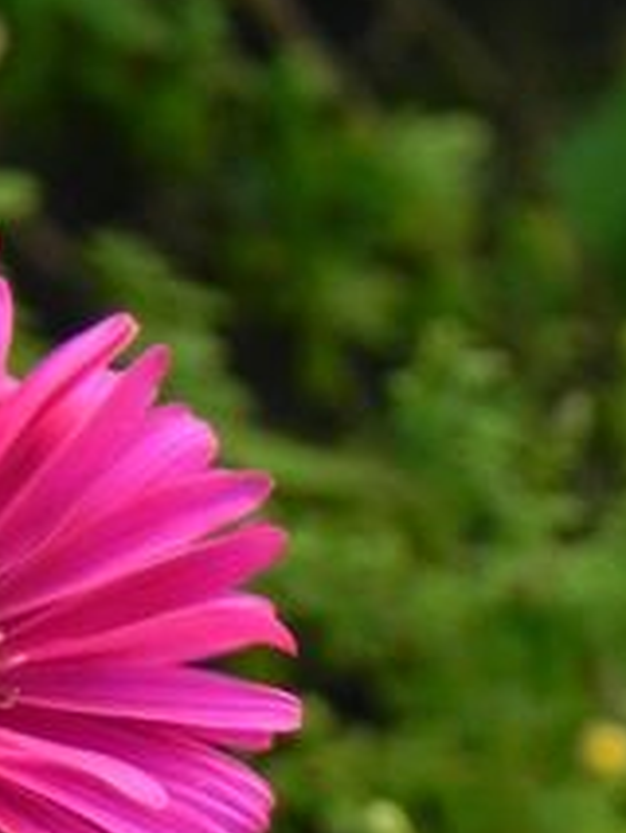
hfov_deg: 2.2
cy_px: 1533
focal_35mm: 690
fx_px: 16621
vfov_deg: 2.9
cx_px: -434
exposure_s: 1/40
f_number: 5
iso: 160
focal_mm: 32.7
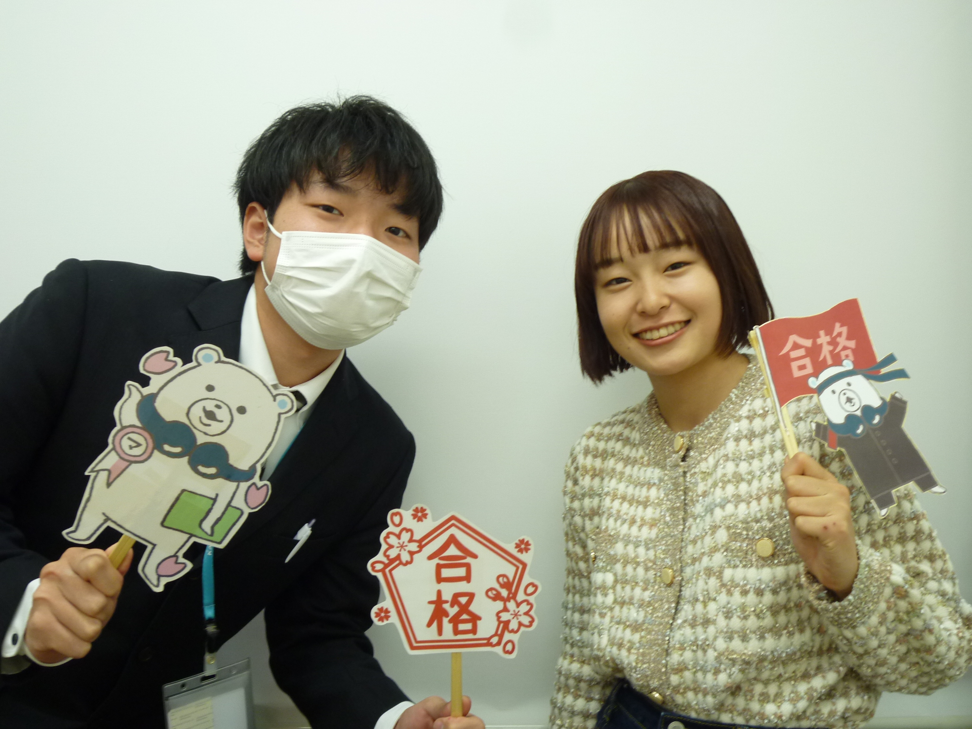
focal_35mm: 36
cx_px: 486
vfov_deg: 39.7
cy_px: 364
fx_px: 1011
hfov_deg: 51.4
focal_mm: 6.3
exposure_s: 1/40
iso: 160
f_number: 3.3
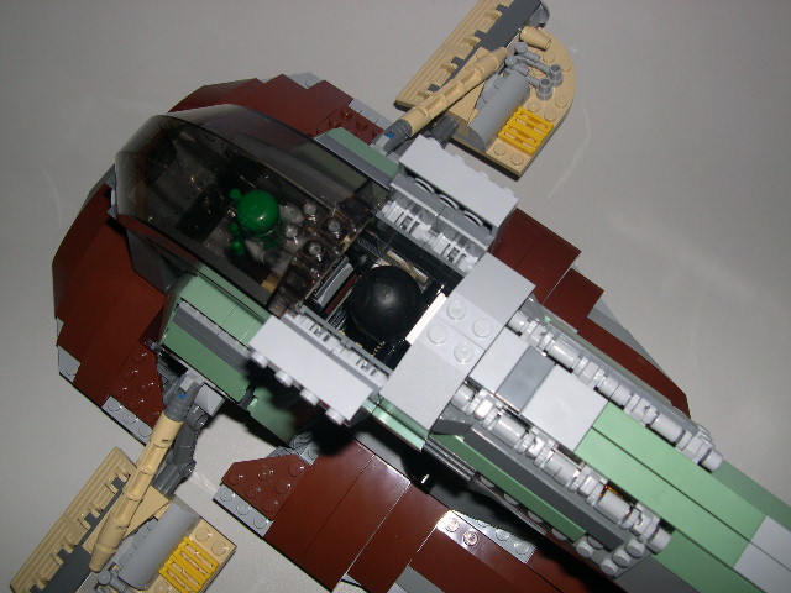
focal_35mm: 38
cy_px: 296
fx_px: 868
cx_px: 396
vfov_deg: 37.7
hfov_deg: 49.0
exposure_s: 1/60
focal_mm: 8
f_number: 7.6
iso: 100
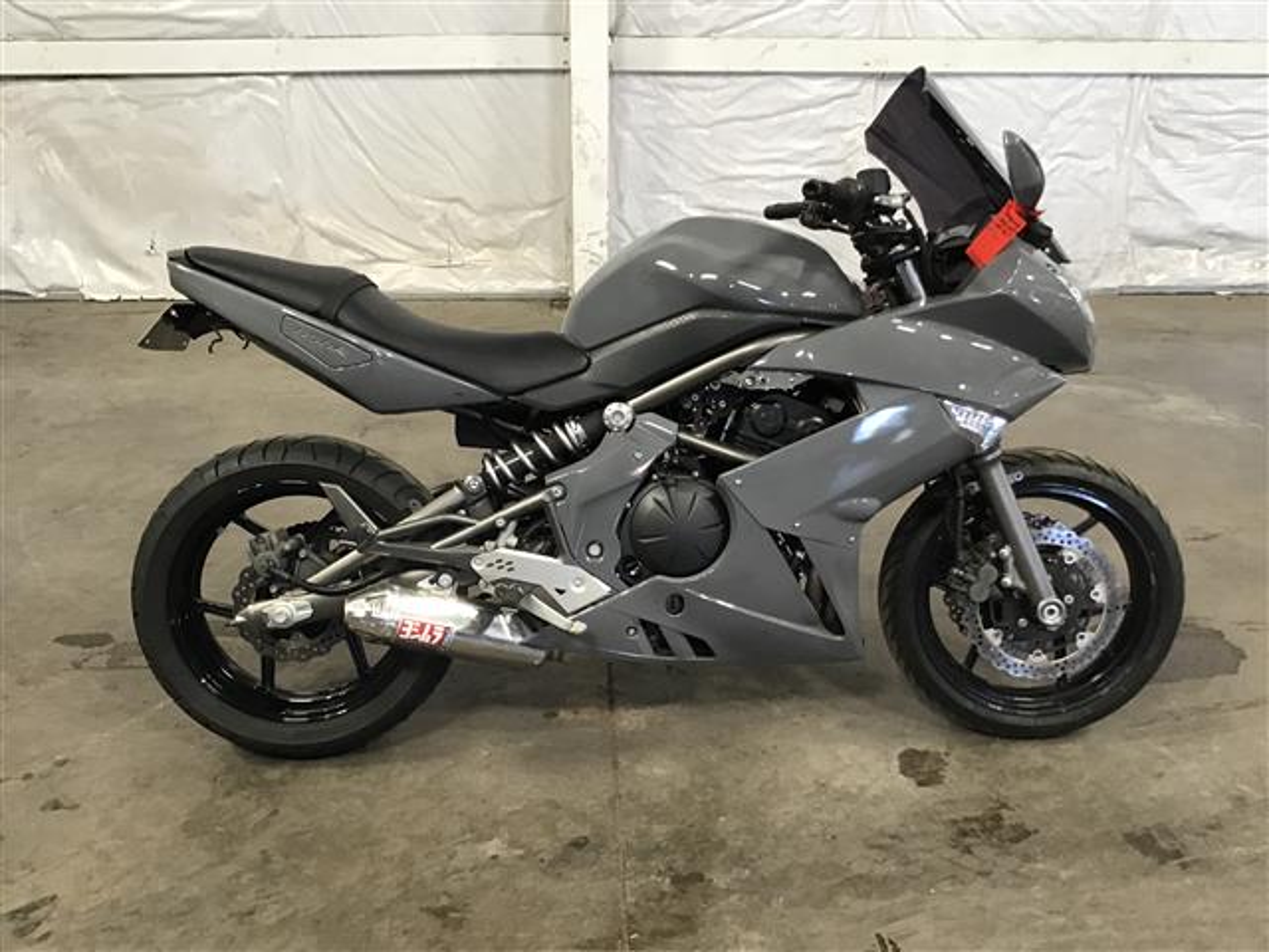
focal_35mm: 31
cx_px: 634
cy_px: 476
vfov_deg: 45.4
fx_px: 1136
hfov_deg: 58.4
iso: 100
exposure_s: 1/30
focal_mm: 3.3
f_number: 2.4
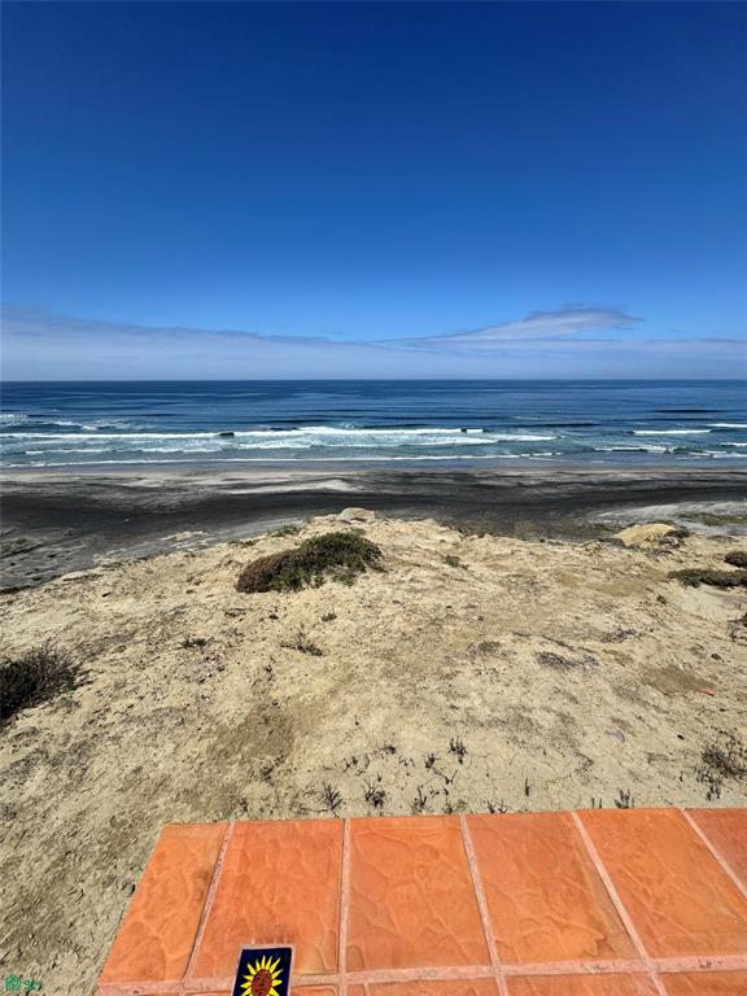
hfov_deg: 85.7
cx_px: 374
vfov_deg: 102.1
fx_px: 403
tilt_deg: -16.7
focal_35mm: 14
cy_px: 498
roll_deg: -0.5
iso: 40
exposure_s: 1/3247
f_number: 2.2
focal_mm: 2.22
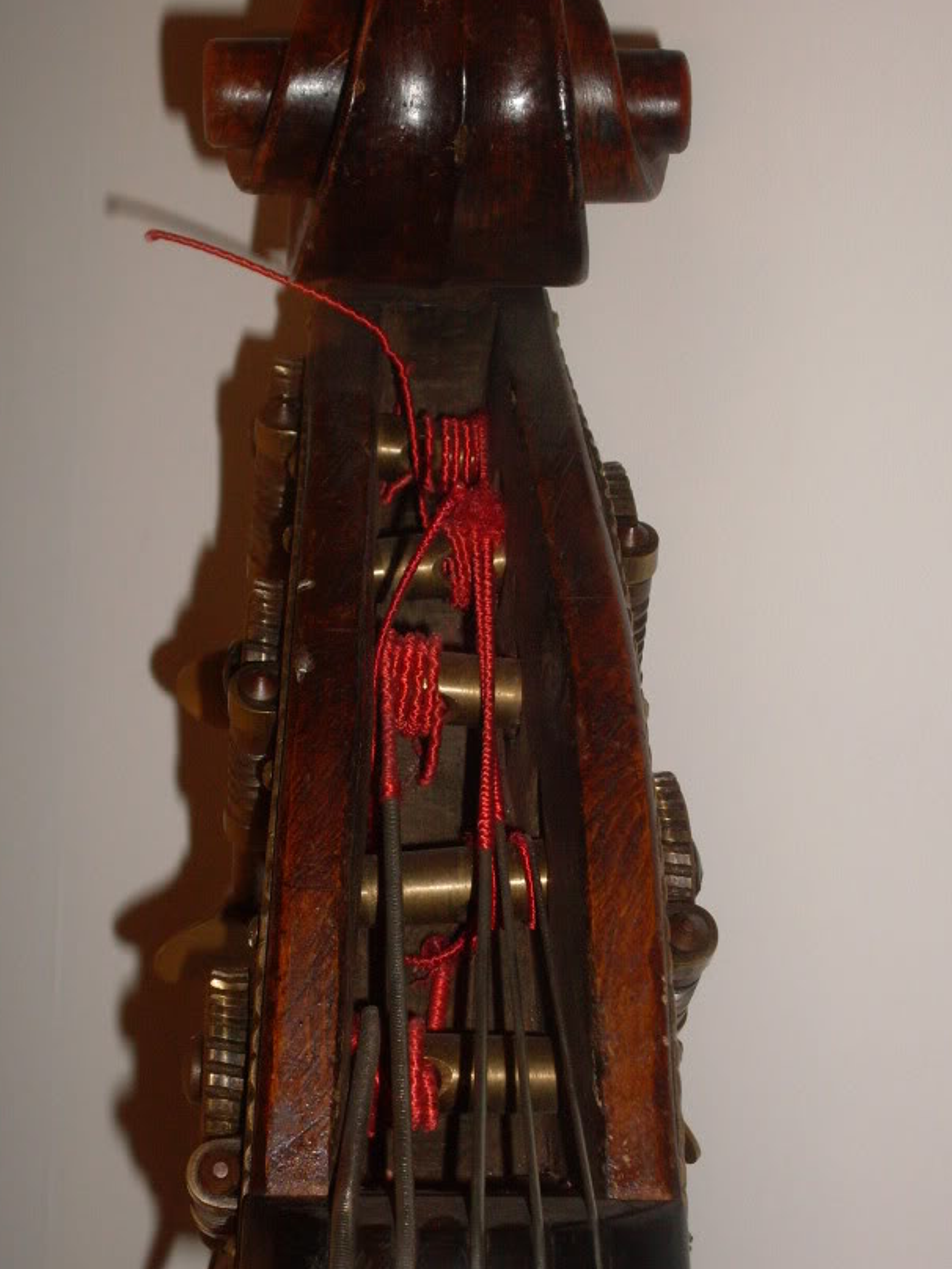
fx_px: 2787
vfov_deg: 25.7
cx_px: 391
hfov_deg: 19.4
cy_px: 653
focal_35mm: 76
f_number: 3.4
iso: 100
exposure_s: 1/45
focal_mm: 9.9
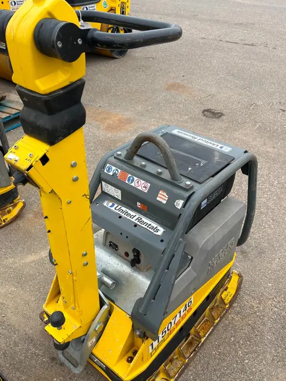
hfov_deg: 46.8
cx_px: 144
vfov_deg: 59.9
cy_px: 204
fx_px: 330
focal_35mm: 30
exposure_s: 1/550
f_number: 1.6
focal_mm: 5.1
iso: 50
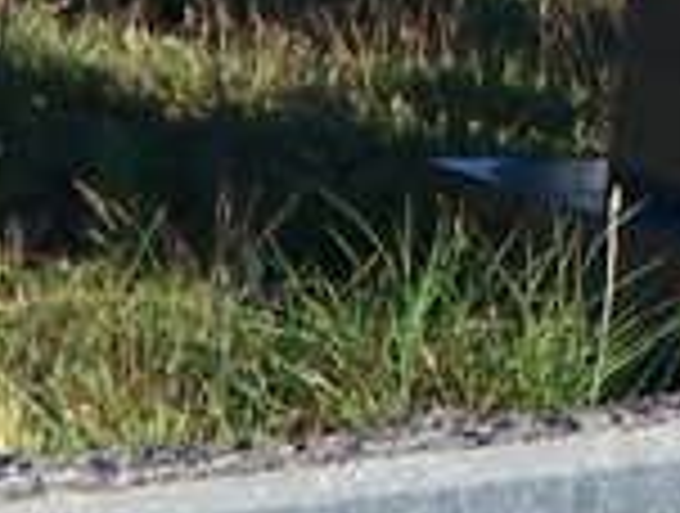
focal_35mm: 547
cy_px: 1678
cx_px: -185
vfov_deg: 2.7
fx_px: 10771
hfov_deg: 3.6
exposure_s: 1/1000
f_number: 3.2
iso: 80
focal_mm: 11.5
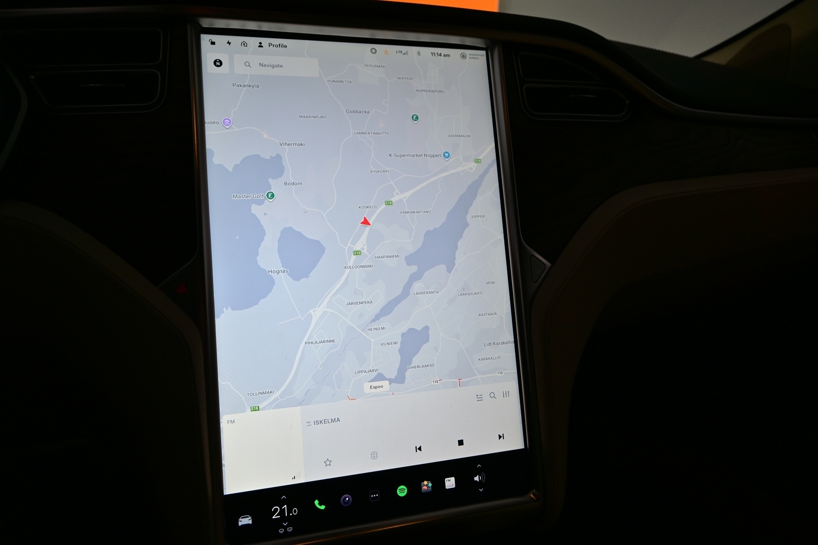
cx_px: 409
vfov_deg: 53.1
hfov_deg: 73.7
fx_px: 545
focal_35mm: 24
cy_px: 272
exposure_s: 1/80
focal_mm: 16
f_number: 5
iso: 160
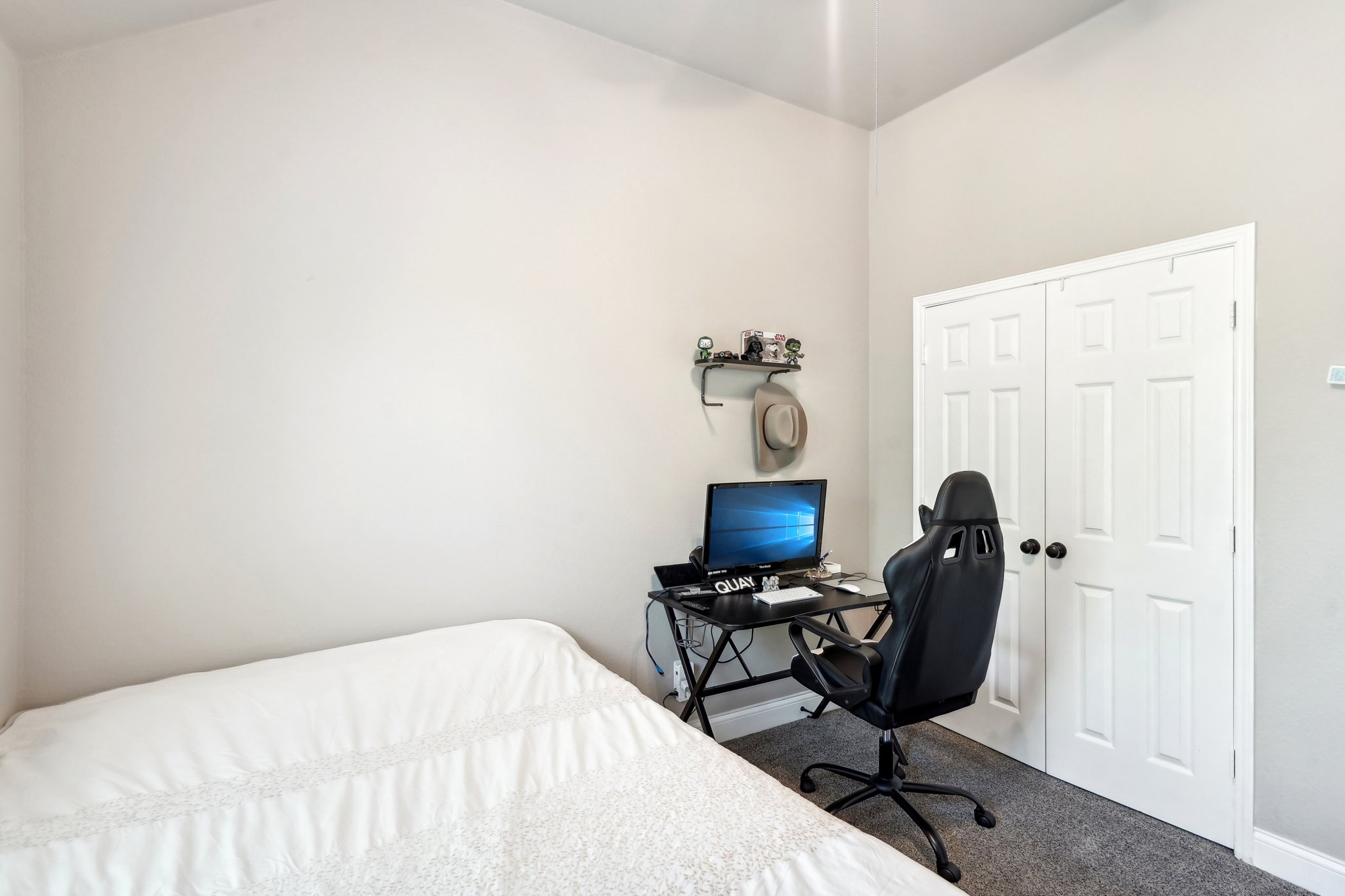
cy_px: 448
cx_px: 672
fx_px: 635
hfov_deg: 93.3
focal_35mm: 17
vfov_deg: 70.4
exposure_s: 1/1.67
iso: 400
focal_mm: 17
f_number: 8
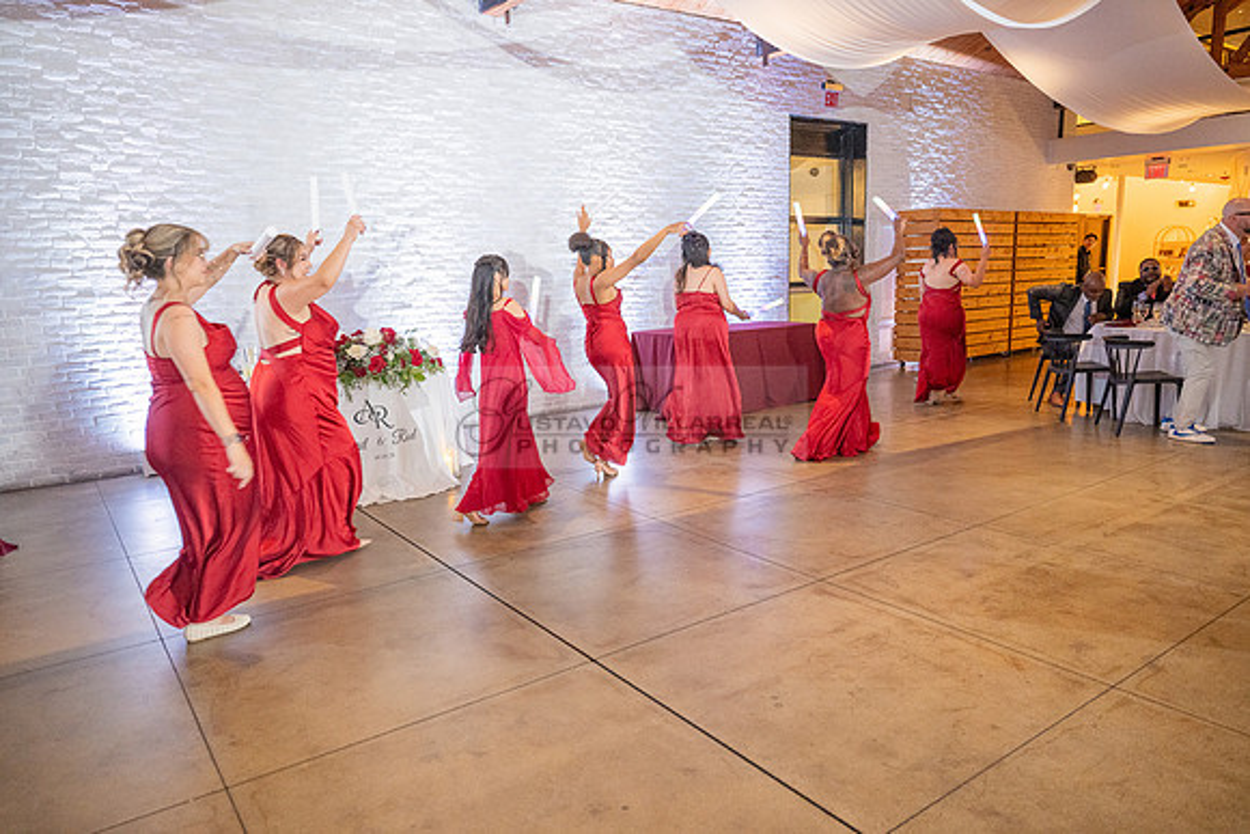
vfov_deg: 53.2
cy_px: 417
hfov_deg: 73.7
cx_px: 625
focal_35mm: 24
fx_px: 833
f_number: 2.8
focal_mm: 24
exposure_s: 1/200
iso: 2000
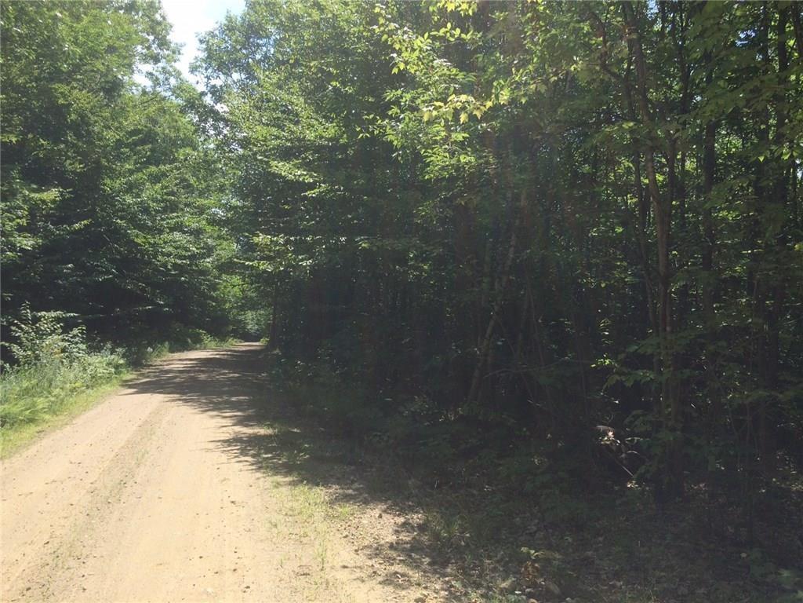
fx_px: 673
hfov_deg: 61.7
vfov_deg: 48.2
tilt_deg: -0.3
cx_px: 402
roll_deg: +0.9
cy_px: 302
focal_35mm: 29
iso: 32
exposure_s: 1/1325
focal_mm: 4.15
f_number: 2.2
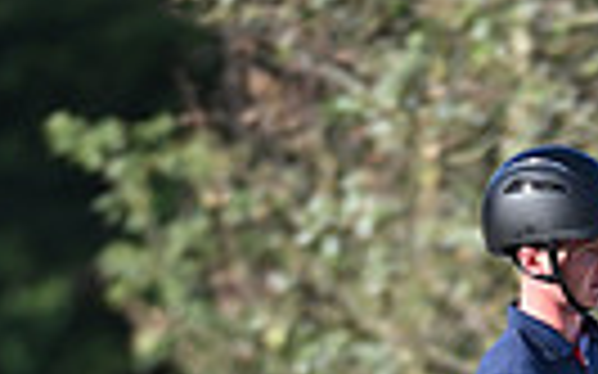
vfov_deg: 0.8
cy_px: 854
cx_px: 670
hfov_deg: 1.3
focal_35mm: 1596
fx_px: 26000
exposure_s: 1/1600
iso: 640
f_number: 4.5
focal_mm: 360
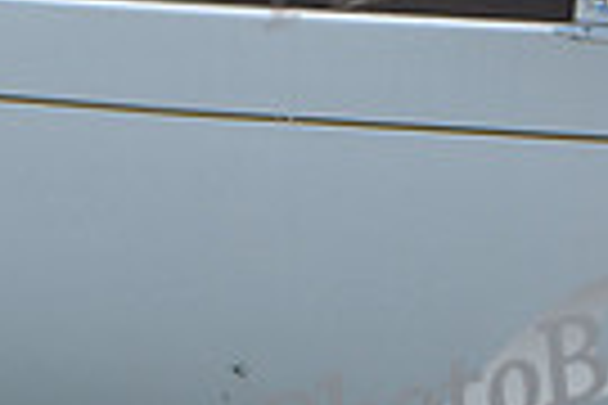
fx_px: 12345
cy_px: -259
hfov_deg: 2.8
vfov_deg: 1.9
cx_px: 27
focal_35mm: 731
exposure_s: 1/1000
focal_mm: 170
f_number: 8
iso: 250
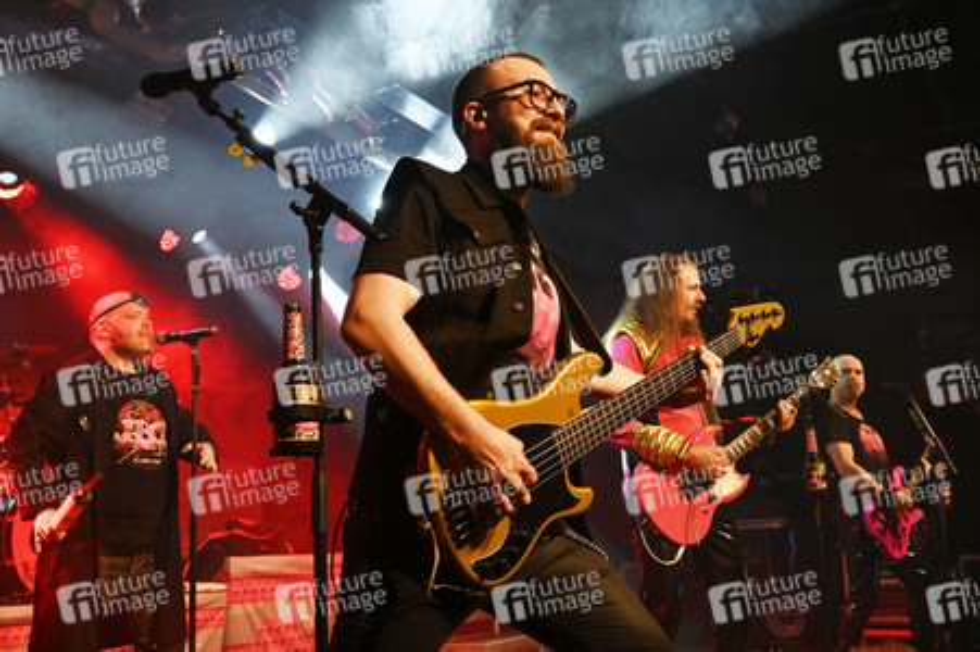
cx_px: 490
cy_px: 326
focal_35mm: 41
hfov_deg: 47.4
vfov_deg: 32.6
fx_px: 1115
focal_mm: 41
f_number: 6.3
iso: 2000
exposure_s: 1/60
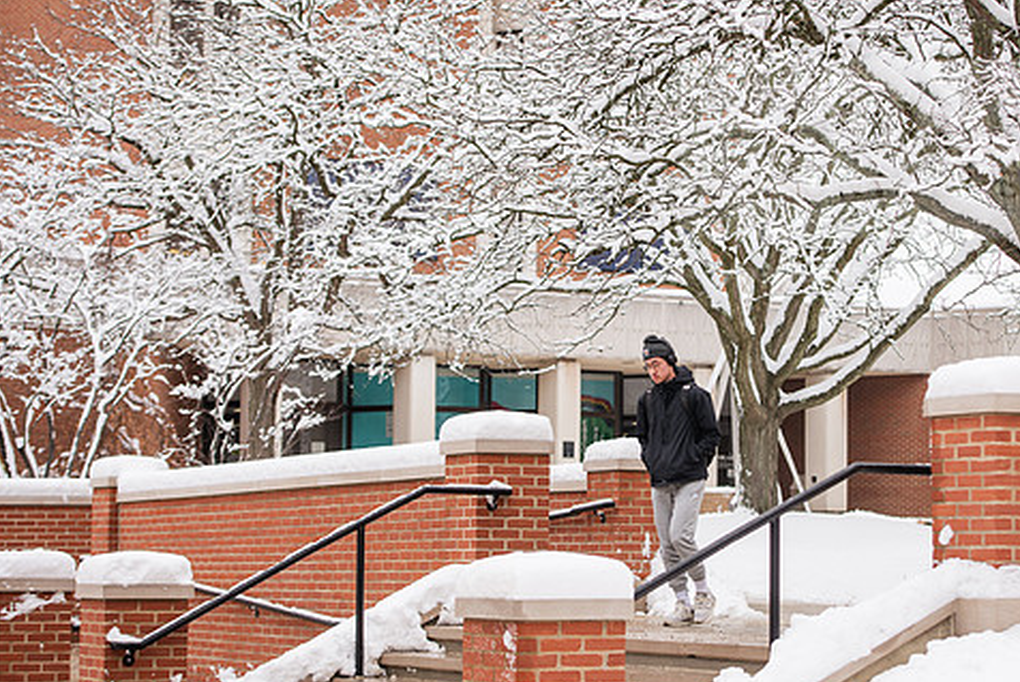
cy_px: 318
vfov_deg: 14.4
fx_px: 2693
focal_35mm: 95
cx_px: 613
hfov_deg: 21.4
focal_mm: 78
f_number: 3.5
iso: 200
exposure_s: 1/400
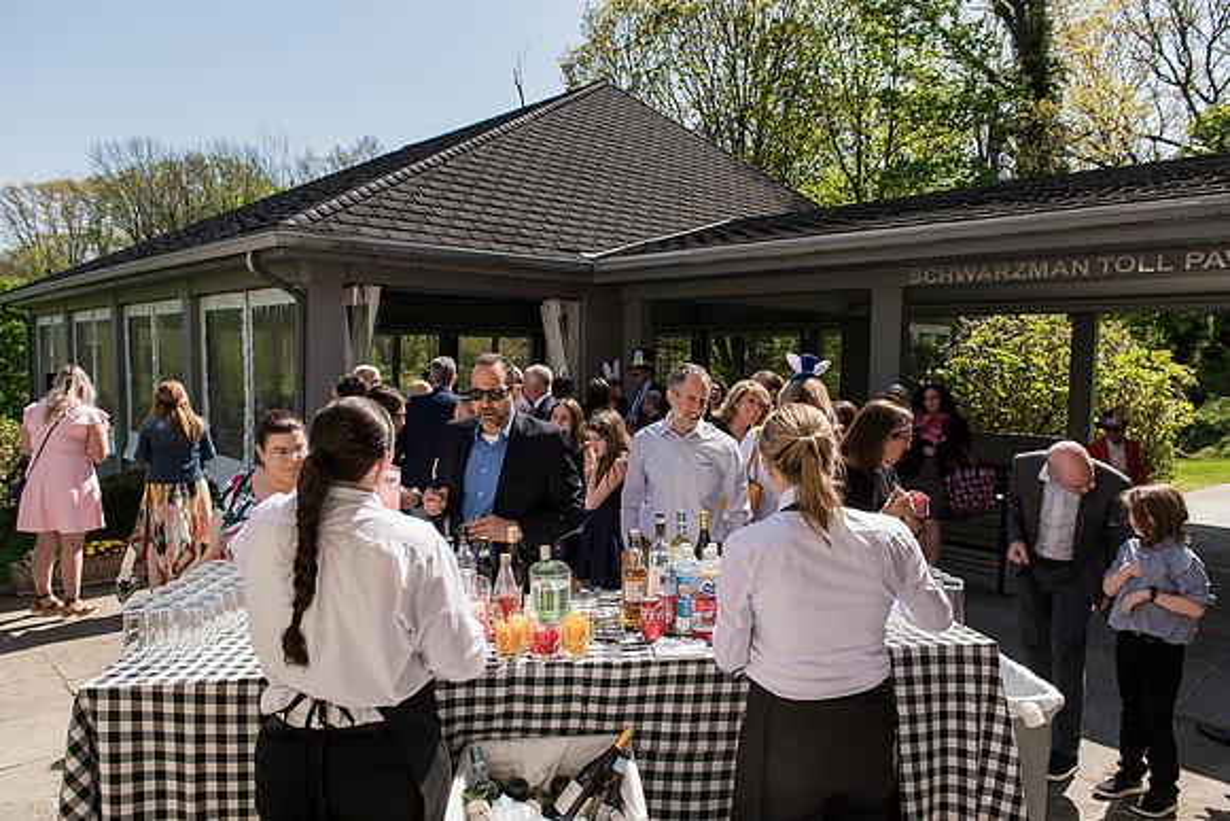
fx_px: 820
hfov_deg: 73.7
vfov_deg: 53.2
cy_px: 410
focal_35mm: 24
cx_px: 615
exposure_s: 1/2000
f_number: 5.6
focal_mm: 24
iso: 400
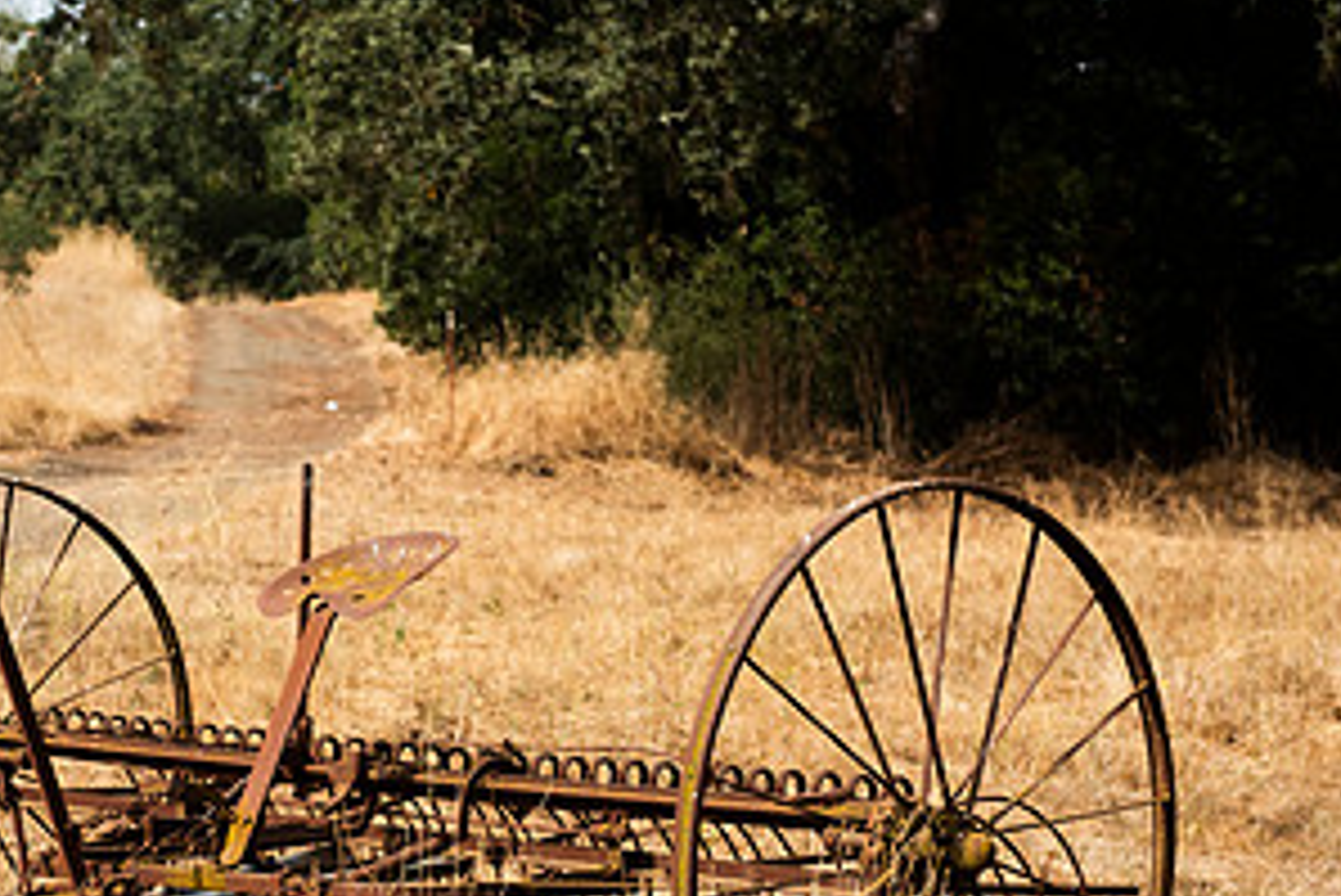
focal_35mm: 113
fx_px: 4211
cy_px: 565
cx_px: 202
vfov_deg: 12.1
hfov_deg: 17.9
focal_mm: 58
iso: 500
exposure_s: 1/3200
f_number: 4
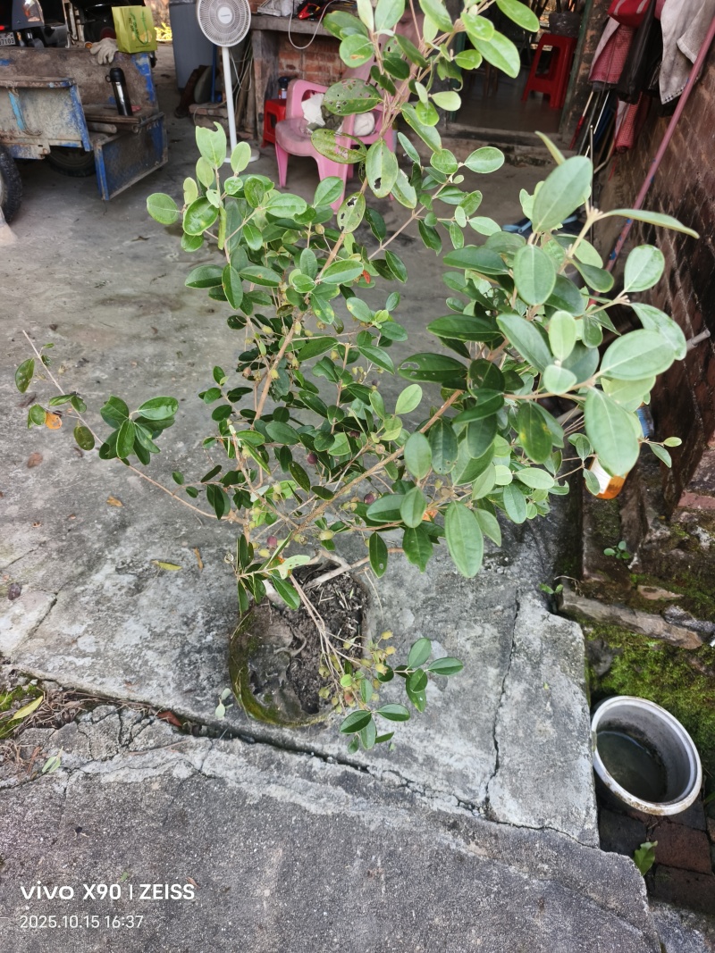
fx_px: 634
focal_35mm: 23
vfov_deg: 73.9
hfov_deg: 58.9
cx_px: 358
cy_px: 476
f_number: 1.75
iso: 707
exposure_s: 1/444
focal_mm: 5.5
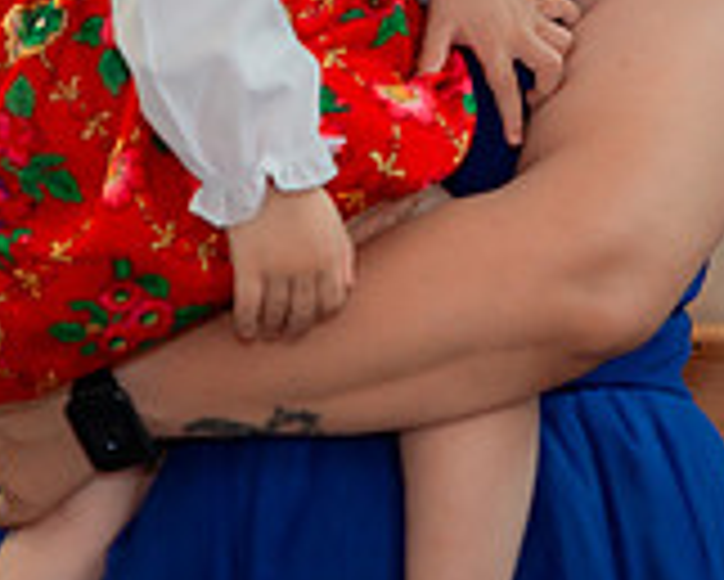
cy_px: -331
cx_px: 474
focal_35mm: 265
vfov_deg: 5.8
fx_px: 5682
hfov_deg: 7.3
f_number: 3.5
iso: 2000
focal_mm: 70
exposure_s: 1/250
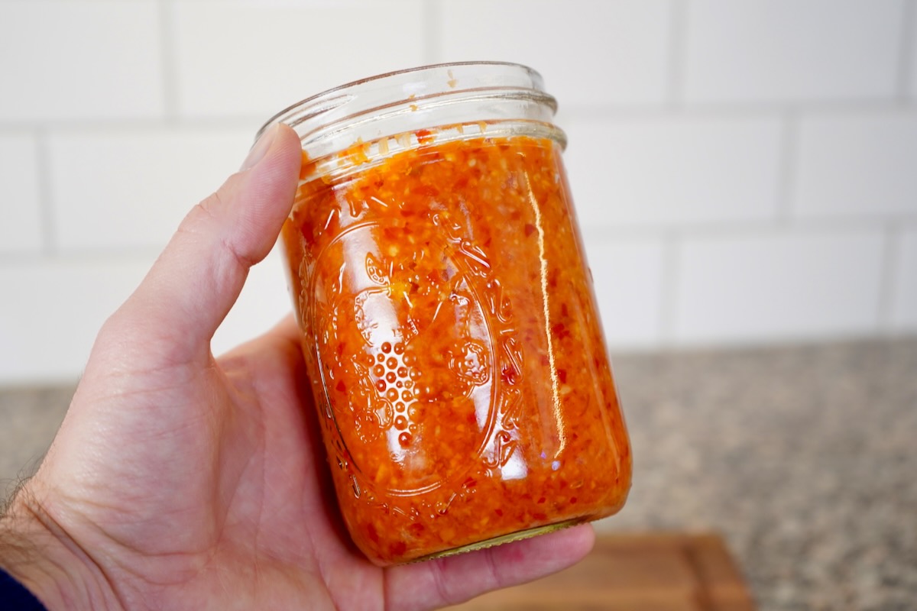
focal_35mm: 53
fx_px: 1350
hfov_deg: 37.5
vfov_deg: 25.5
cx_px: 458
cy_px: 306
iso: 1000
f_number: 5.6
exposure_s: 1/200
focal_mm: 53
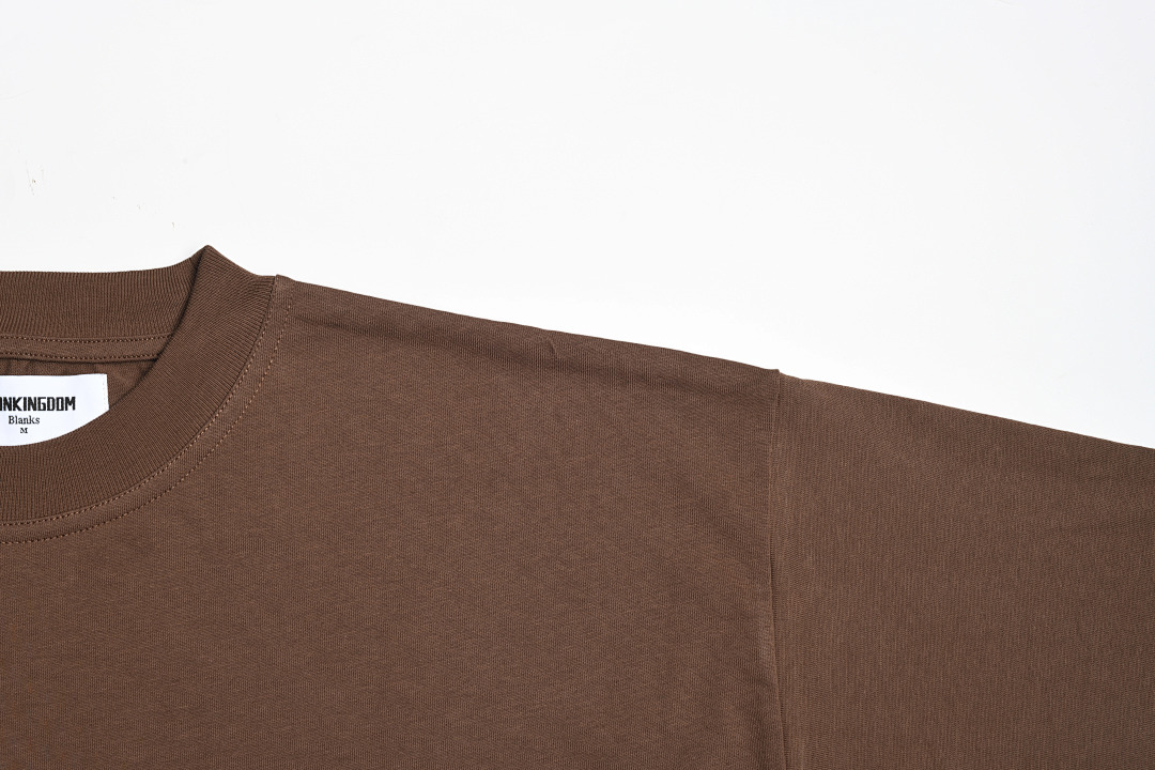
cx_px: 578
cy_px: 385
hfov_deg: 39.6
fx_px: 1604
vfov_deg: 27.0
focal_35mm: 50
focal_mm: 50
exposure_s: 1/125
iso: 100
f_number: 14
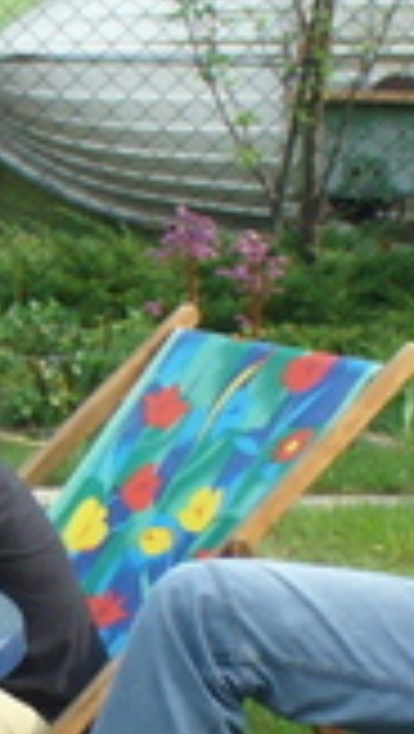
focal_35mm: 188
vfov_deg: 11.3
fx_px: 3660
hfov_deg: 6.5
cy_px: 739
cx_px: 81
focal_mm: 6.1
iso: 64
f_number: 2.8
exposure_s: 1/250
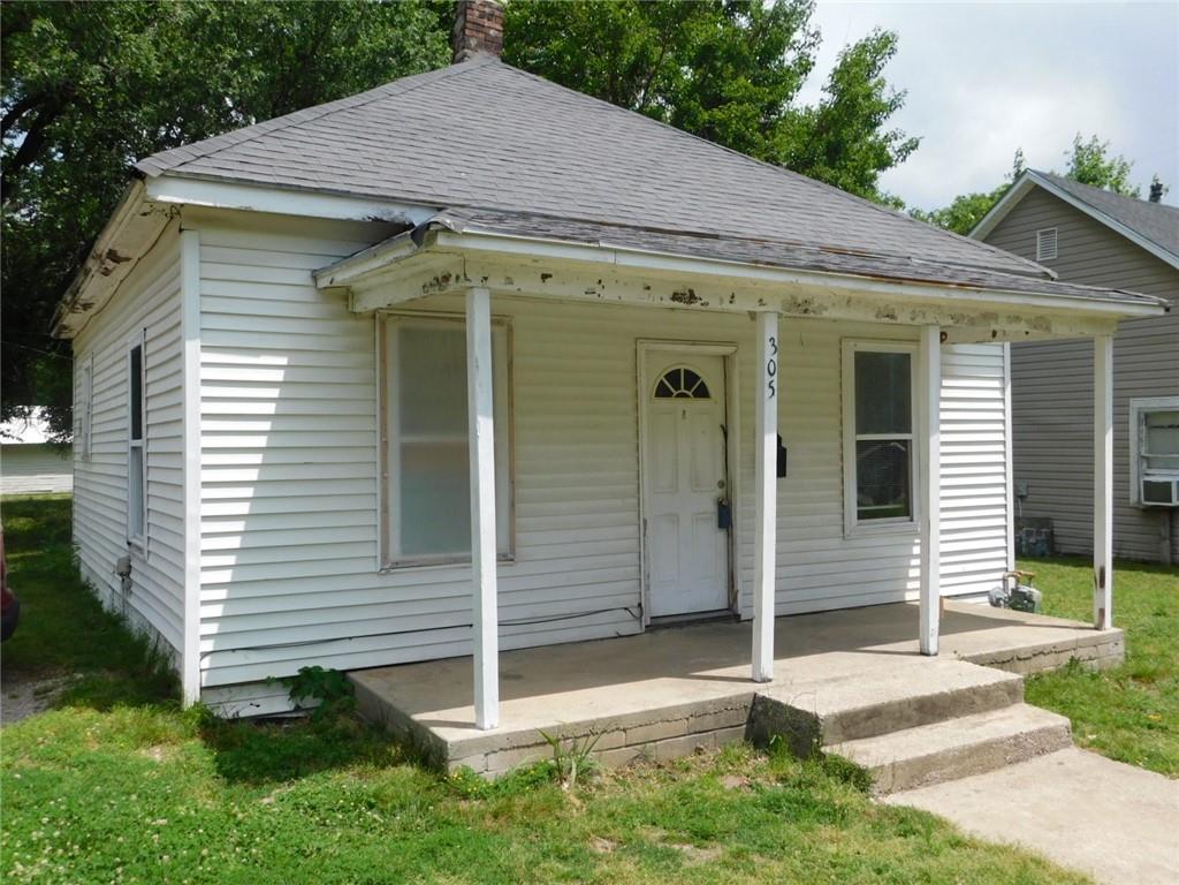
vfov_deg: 46.8
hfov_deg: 60.0
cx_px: 590
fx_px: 1022
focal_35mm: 30
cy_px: 442
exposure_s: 1/400
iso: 125
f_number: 6.4
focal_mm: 5.3
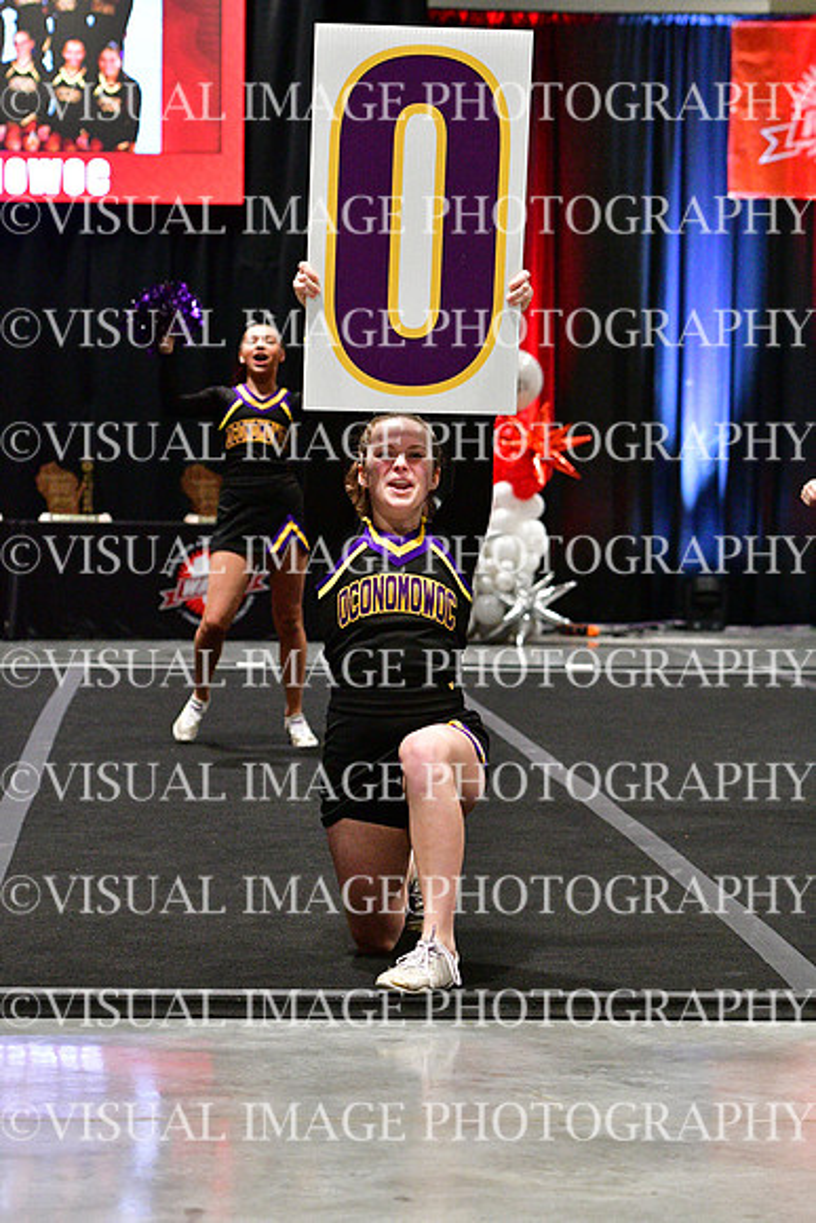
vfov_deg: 19.5
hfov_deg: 13.0
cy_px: 612
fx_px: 3568
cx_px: 408
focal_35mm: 105
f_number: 4
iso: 5000
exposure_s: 1/400
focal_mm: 70
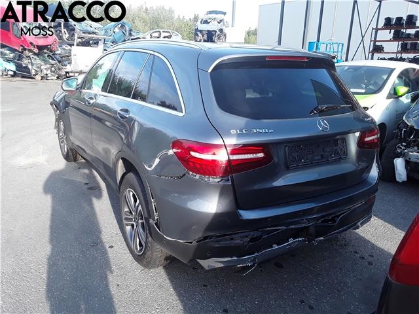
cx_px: 210
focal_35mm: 28
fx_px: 339
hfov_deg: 63.4
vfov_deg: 49.7
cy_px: 157
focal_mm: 2.91
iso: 40
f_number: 1.9
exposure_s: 1/281
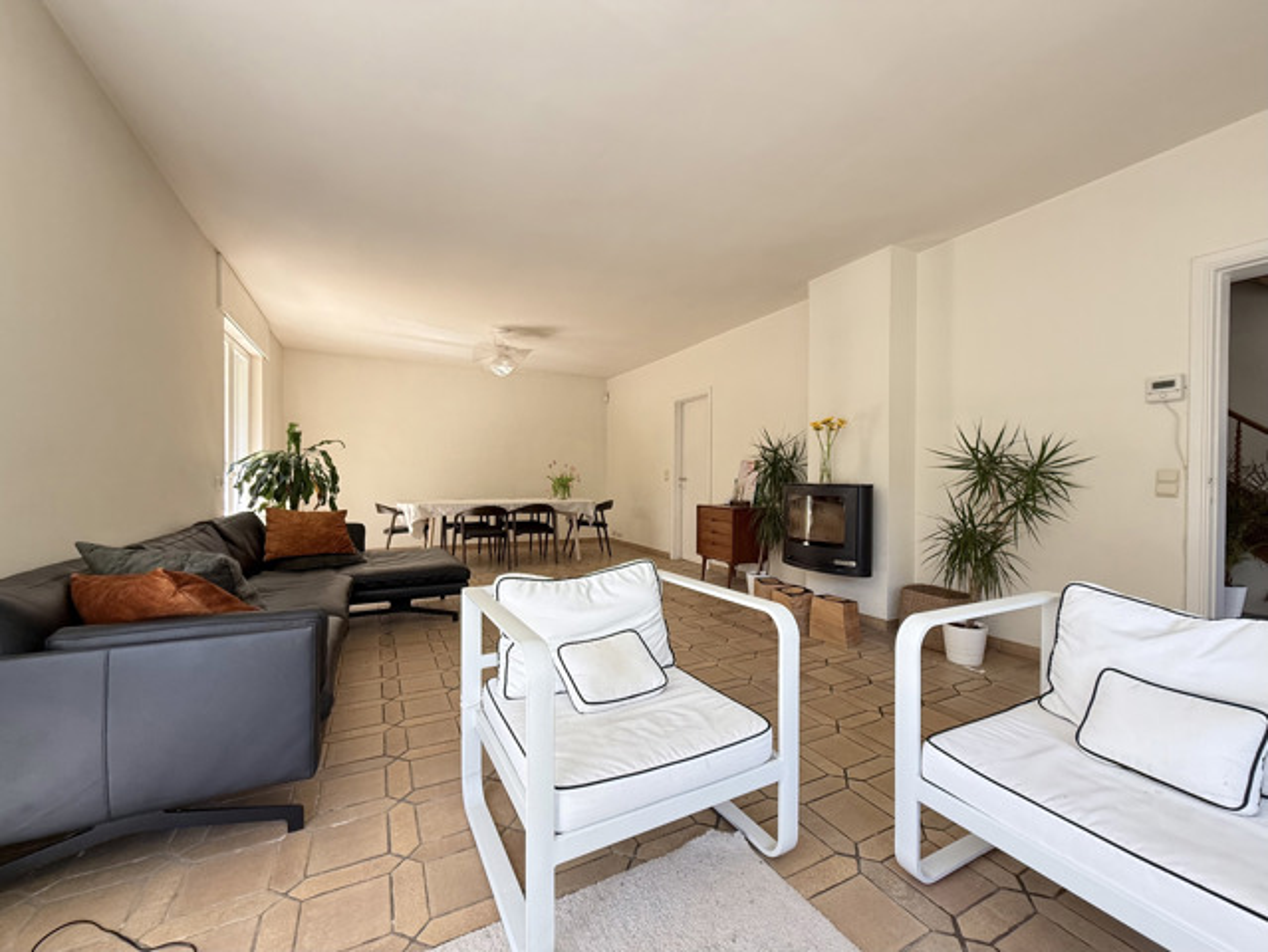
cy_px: 476
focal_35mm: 14
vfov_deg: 85.7
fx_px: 513
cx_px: 634
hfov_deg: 102.0
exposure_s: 1/99
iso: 125
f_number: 2.2
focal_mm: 2.22
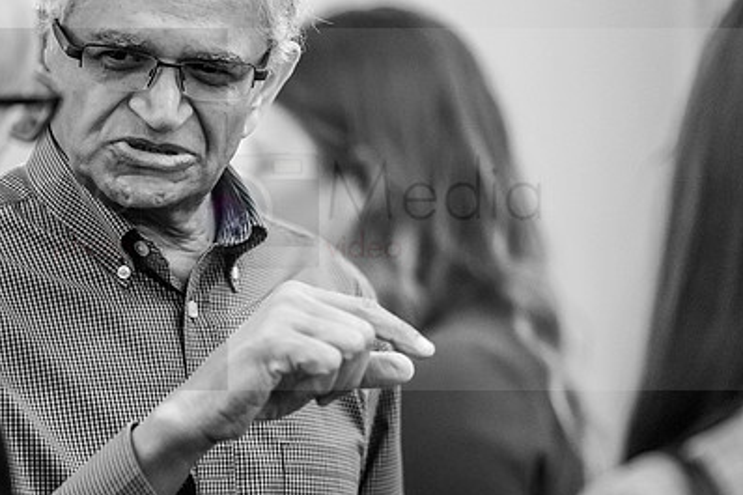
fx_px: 6457
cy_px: 235
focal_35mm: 313
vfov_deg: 4.4
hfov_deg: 6.6
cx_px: 268
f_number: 2.8
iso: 6400
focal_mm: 200
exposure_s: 1/200
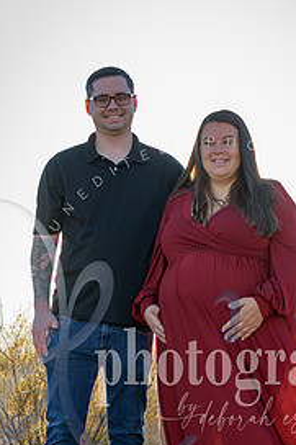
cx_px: 188
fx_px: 1432
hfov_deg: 11.8
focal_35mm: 116
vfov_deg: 17.5
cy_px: 337
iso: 400
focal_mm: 70
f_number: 2.8
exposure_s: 1/400
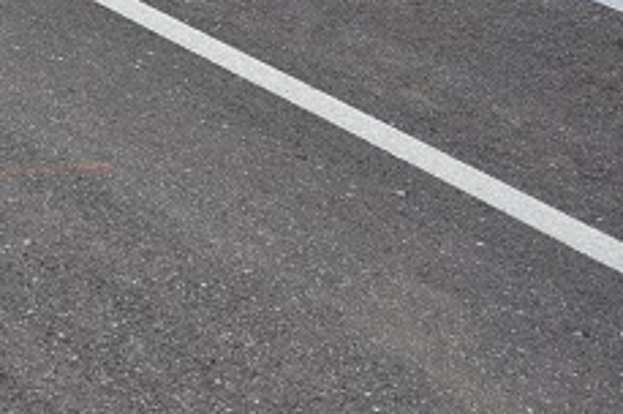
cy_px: -89
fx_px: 2177
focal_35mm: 126
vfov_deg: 10.7
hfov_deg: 15.4
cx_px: -209
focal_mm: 24
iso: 110
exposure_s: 1/125
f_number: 5.6
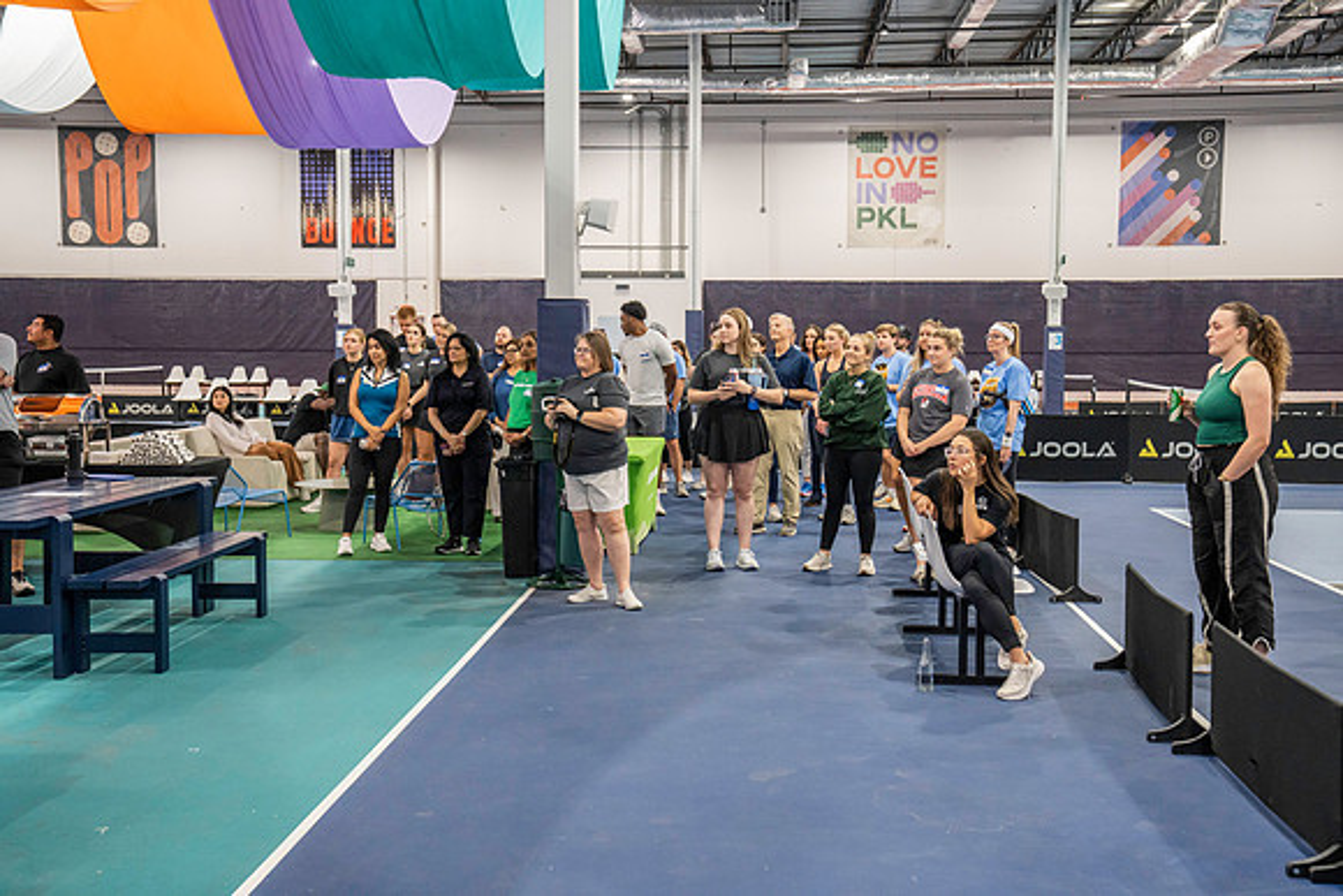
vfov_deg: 31.2
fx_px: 1604
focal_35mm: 43
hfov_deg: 45.4
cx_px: 672
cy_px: 448
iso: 3200
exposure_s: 1/160
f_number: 5
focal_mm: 43
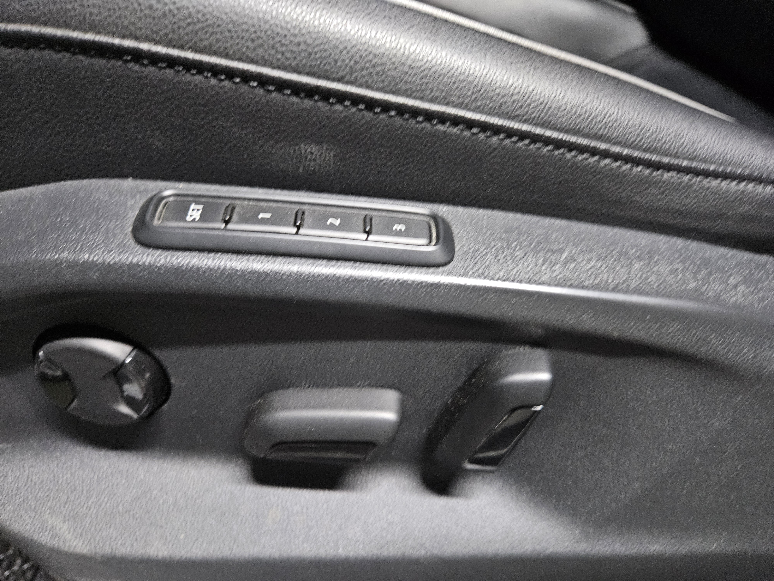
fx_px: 514
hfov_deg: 73.9
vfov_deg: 58.9
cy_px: 290
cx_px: 387
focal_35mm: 23
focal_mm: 5.4
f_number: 1.8
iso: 640
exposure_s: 1/24
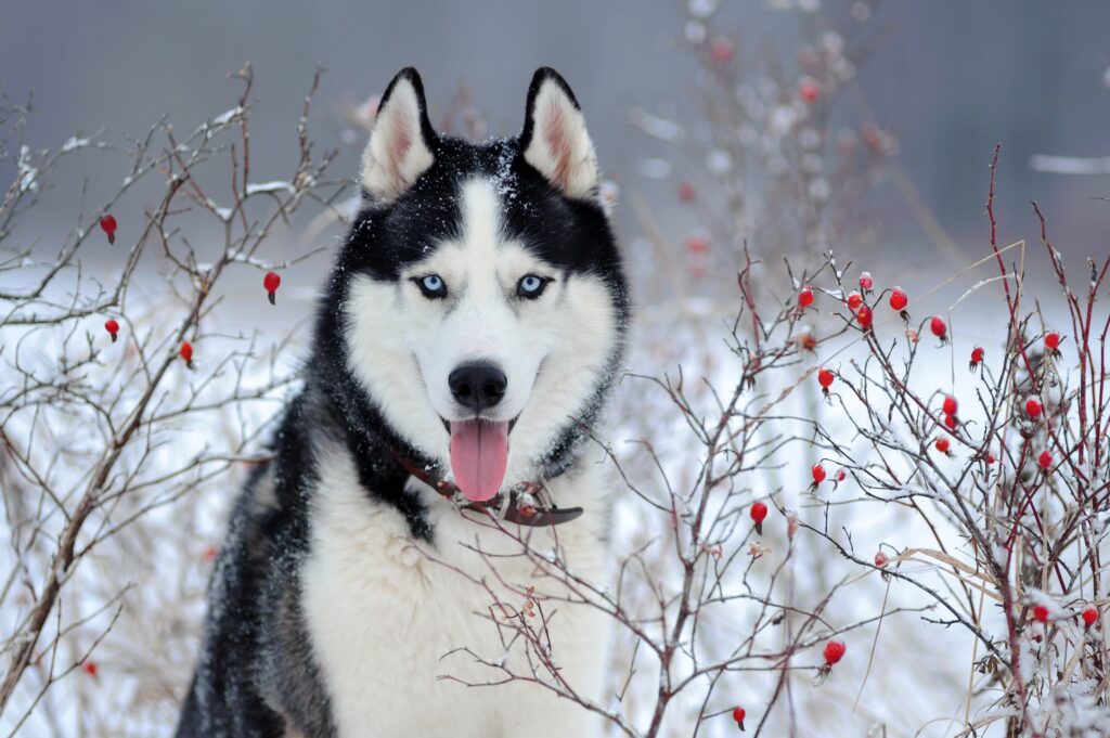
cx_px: 555
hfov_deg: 11.4
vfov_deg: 7.6
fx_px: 5545
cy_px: 369
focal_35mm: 180
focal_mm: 180
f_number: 4
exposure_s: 1/1000
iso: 500
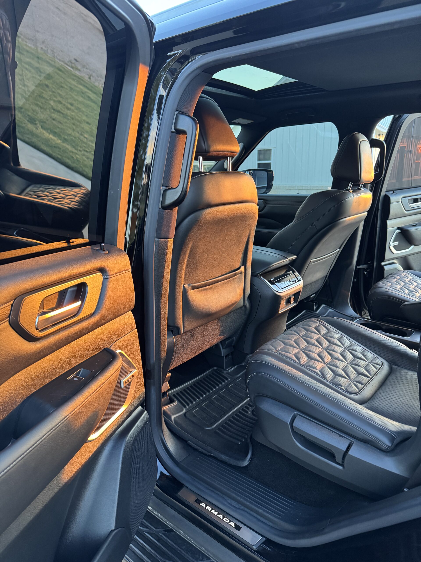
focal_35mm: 24
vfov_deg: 71.6
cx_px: 210
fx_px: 389
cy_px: 281
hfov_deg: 56.8
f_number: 1.78
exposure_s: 1/60
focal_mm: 6.76
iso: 500
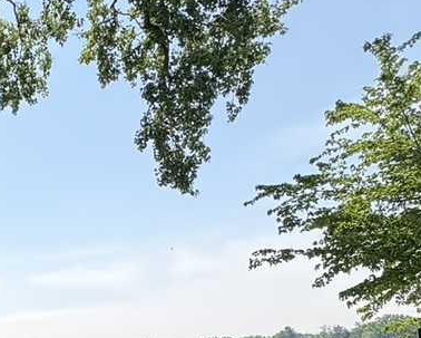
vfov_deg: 26.8
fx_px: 648
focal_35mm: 52
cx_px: -136
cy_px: 374
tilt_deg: +0.7
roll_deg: +5.1
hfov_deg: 28.8
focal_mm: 2.22
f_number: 2.2
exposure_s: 1/1063
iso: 50
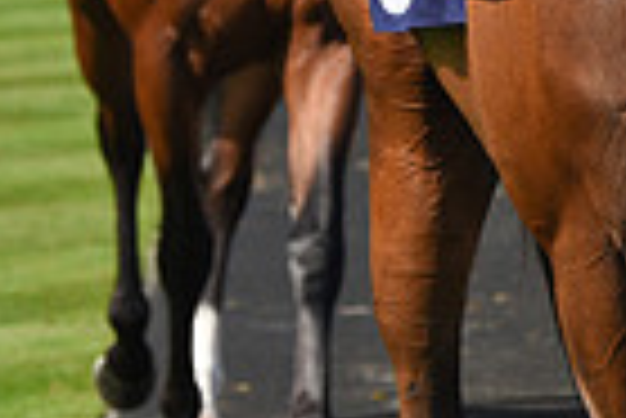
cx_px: 995
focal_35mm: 395
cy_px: -384
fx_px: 6876
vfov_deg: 3.5
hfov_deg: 5.2
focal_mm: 95
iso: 400
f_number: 5.6
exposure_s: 1/2500
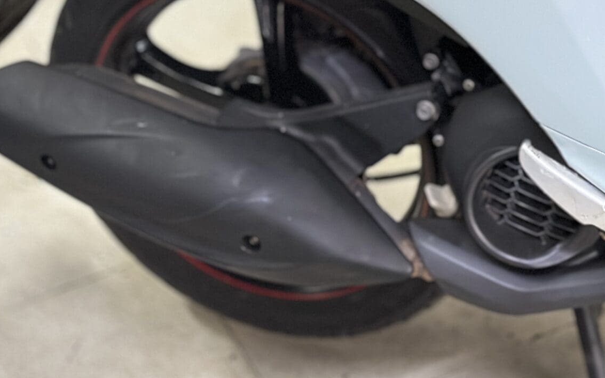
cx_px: 448
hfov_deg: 18.0
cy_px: -18
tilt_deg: -25.5
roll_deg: +7.5
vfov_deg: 11.3
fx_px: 1896
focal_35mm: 115
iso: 640
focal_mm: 6.86
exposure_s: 1/33
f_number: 1.78
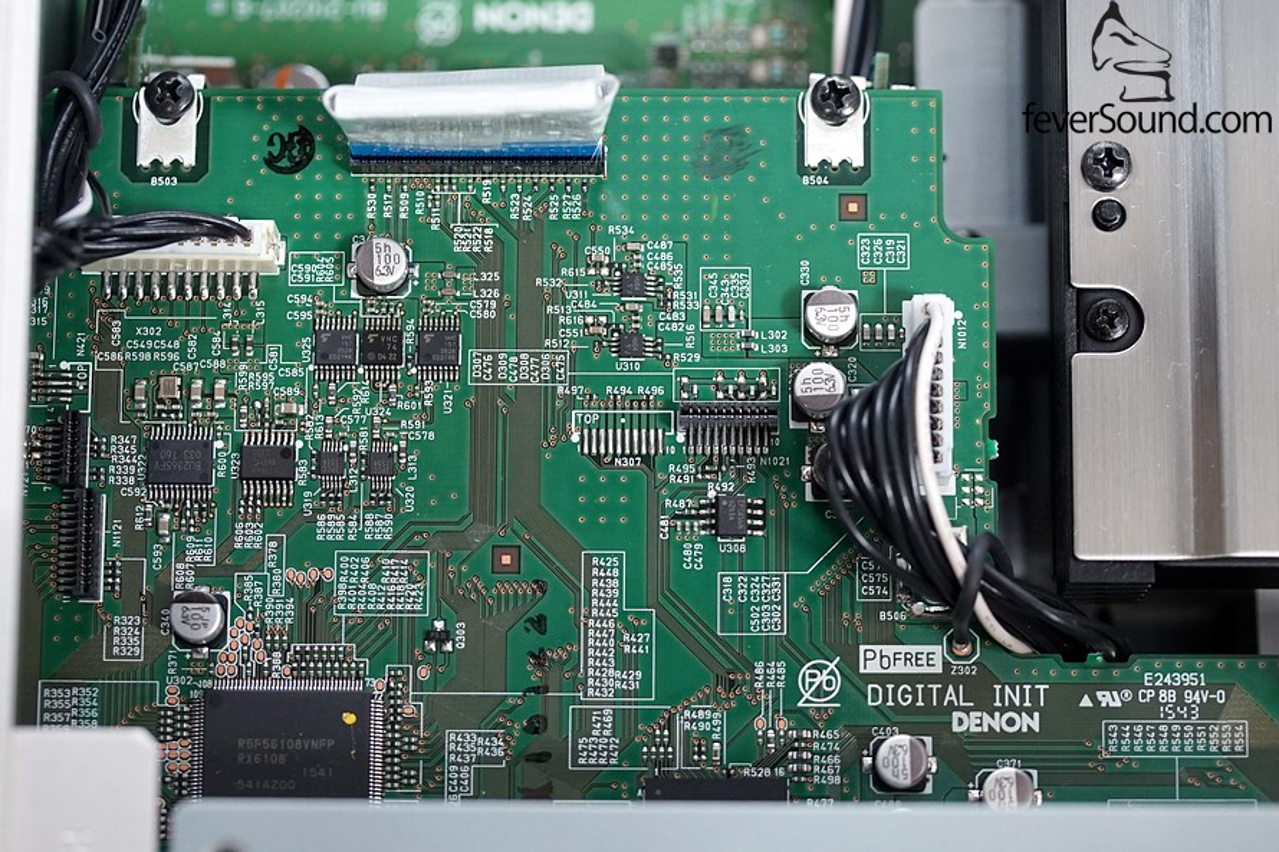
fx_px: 3232
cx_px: 640
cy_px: 427
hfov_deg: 22.4
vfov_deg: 15.0
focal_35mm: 91
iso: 1600
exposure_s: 1/60
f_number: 4
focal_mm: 60
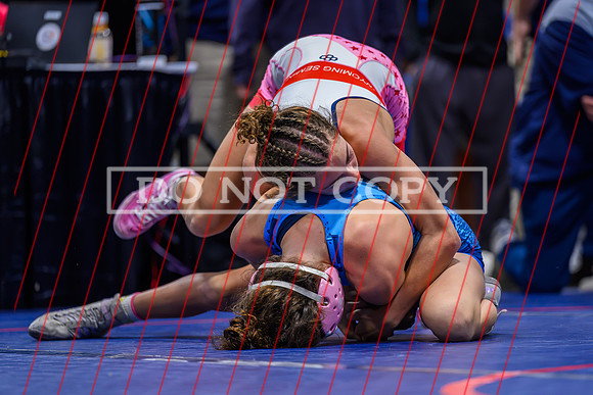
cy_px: 202
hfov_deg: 7.9
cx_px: 363
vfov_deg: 5.3
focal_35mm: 259
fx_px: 4268
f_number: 2.8
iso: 4000
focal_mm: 200
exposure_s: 1/800
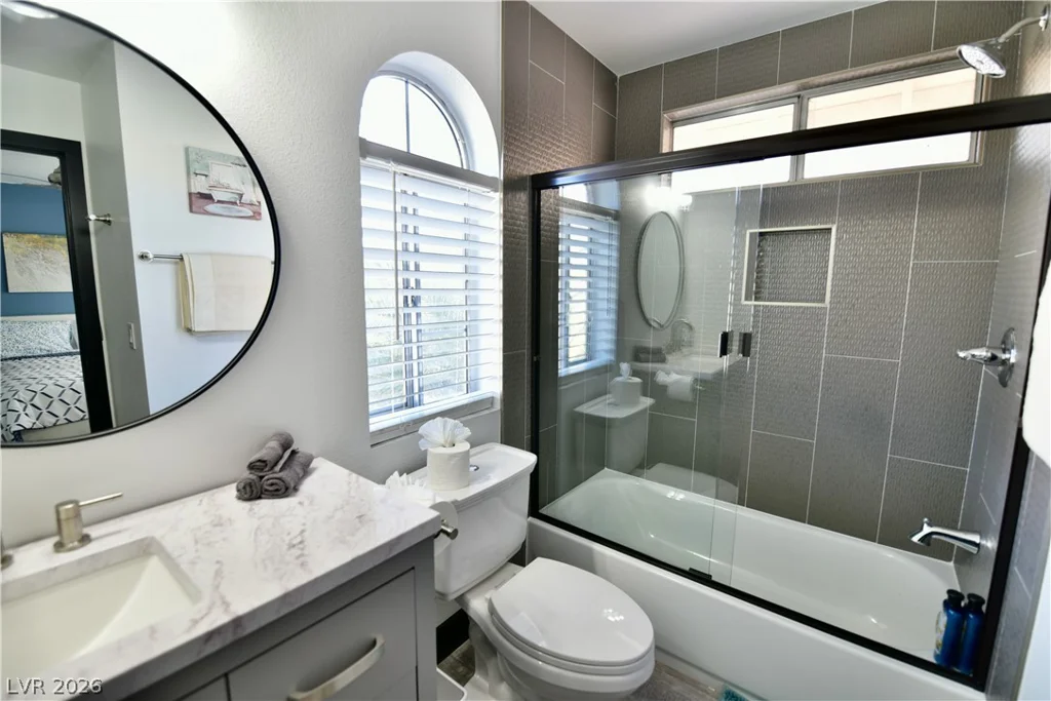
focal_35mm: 15
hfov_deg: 100.4
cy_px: 350
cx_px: 526
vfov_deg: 77.3
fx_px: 438
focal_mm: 15
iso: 320
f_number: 2.8
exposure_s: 1/60
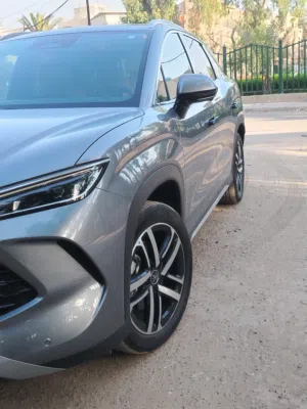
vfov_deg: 45.8
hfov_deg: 35.1
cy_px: 204
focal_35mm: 41
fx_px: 485
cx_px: 154
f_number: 1.75
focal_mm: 5.25
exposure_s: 1/190
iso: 100
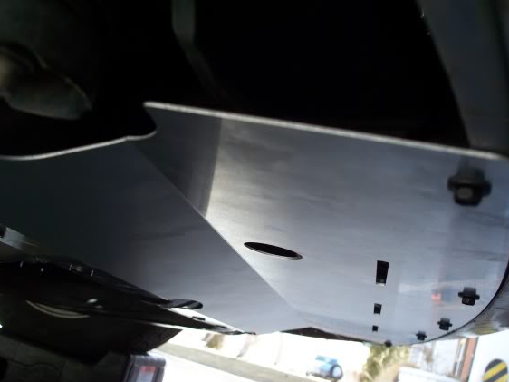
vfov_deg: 35.1
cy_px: 203
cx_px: 272
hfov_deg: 45.8
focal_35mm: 41
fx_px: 603
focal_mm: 7.5
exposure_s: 1/60
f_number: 2.8
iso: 64
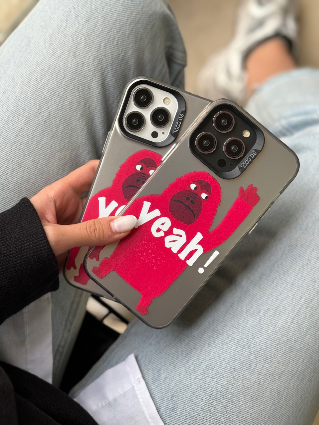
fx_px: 590
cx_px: 160
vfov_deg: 39.7
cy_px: 212
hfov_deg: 30.3
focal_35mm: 48
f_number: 1.78
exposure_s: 1/115
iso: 100
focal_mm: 6.86
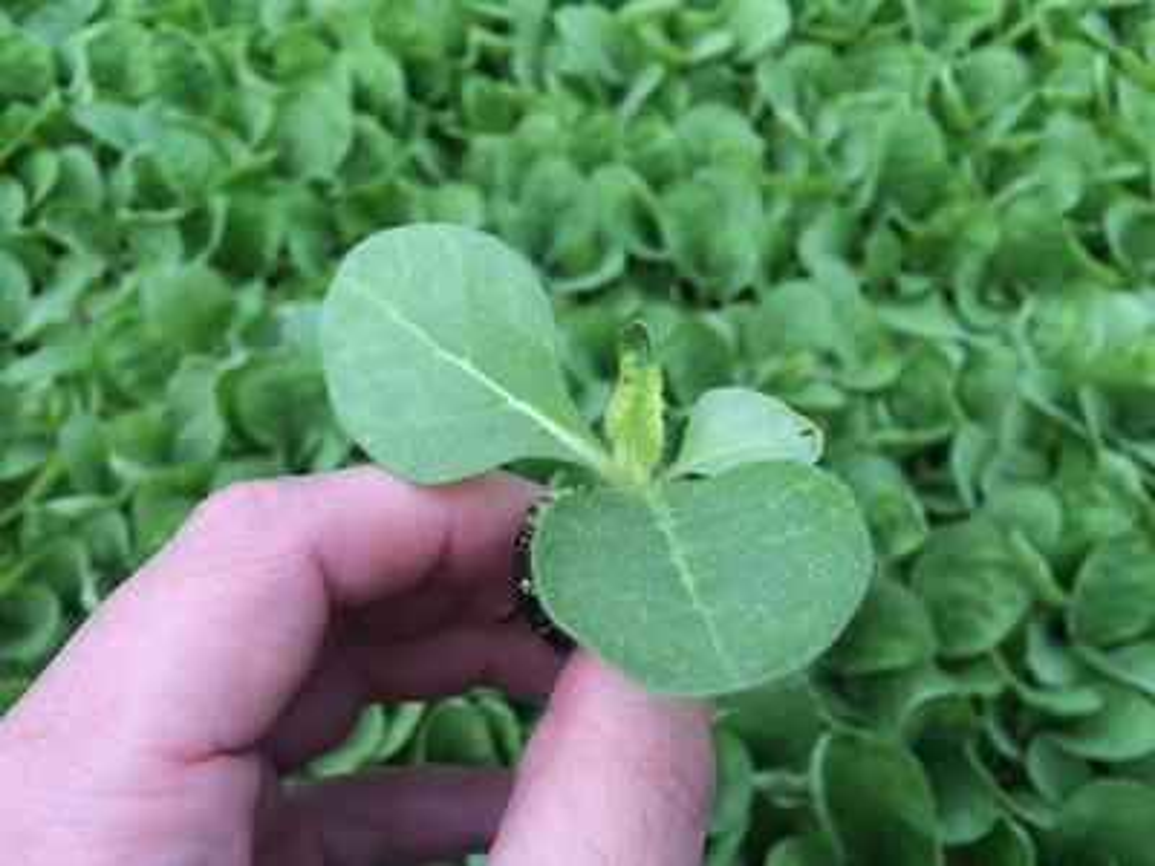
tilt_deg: -56.1
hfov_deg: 61.7
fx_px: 968
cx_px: 578
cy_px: 433
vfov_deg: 48.2
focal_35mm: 29
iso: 32
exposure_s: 1/275
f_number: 2.2
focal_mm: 4.15
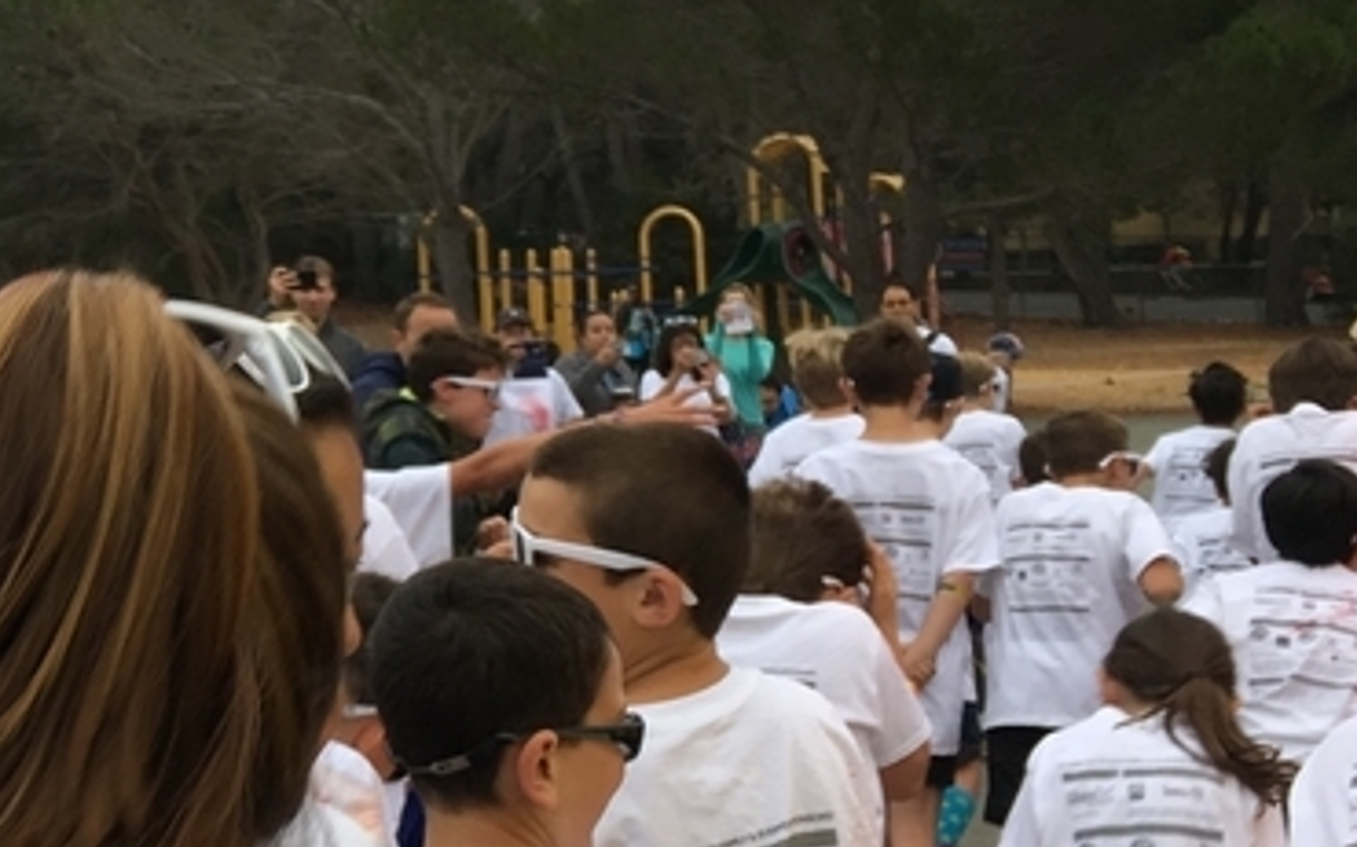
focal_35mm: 85
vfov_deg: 15.3
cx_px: -297
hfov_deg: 22.4
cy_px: 264
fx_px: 3143
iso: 25
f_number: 2.2
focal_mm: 4.15
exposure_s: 1/214
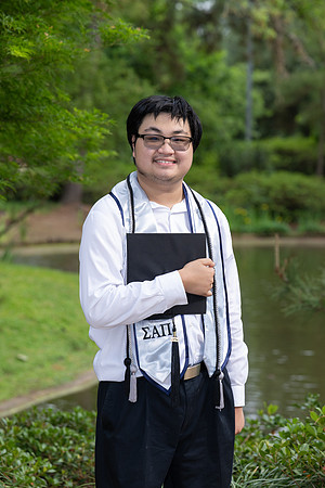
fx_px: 1693
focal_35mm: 125
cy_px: 244
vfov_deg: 16.4
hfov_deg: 11.0
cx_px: 162
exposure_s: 1/200
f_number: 5.6
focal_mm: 125
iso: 200
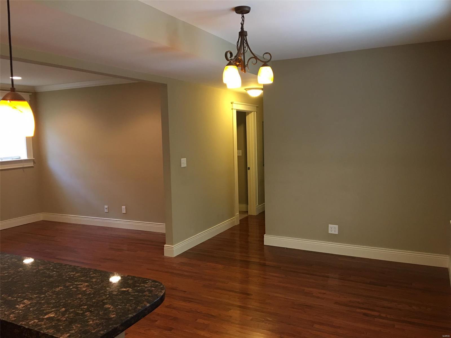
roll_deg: +1.3
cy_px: 169
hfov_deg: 61.7
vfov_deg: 48.2
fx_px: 378
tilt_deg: -3.9
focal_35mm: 29
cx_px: 226
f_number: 2.2
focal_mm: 4.15
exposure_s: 1/15
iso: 80
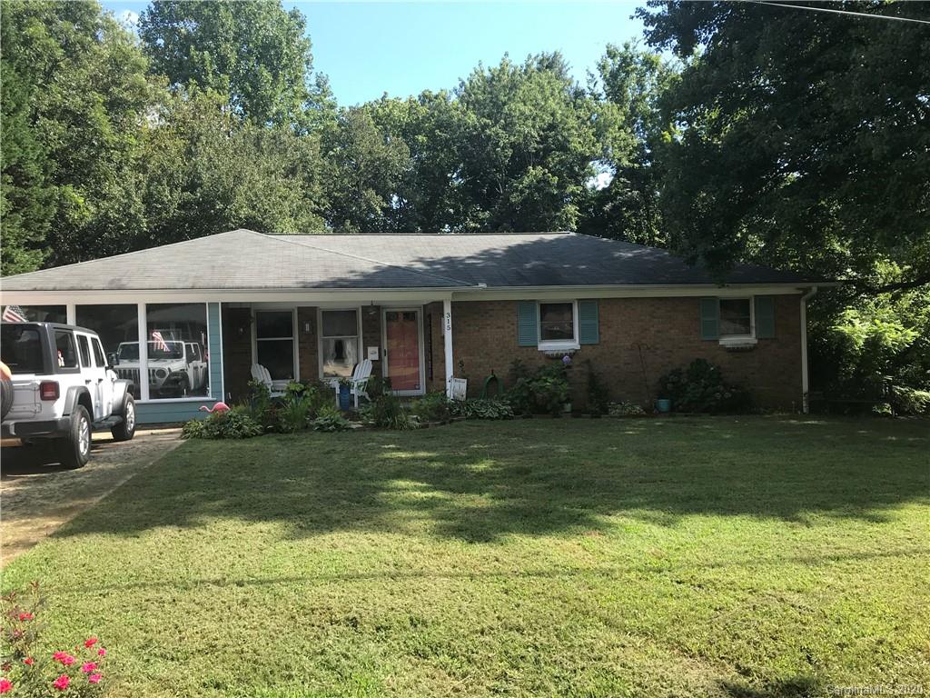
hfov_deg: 63.4
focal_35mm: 28
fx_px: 752
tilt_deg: +0.2
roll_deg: +2.5
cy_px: 349
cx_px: 465
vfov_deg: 49.7
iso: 20
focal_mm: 3.99
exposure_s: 1/634
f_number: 1.8
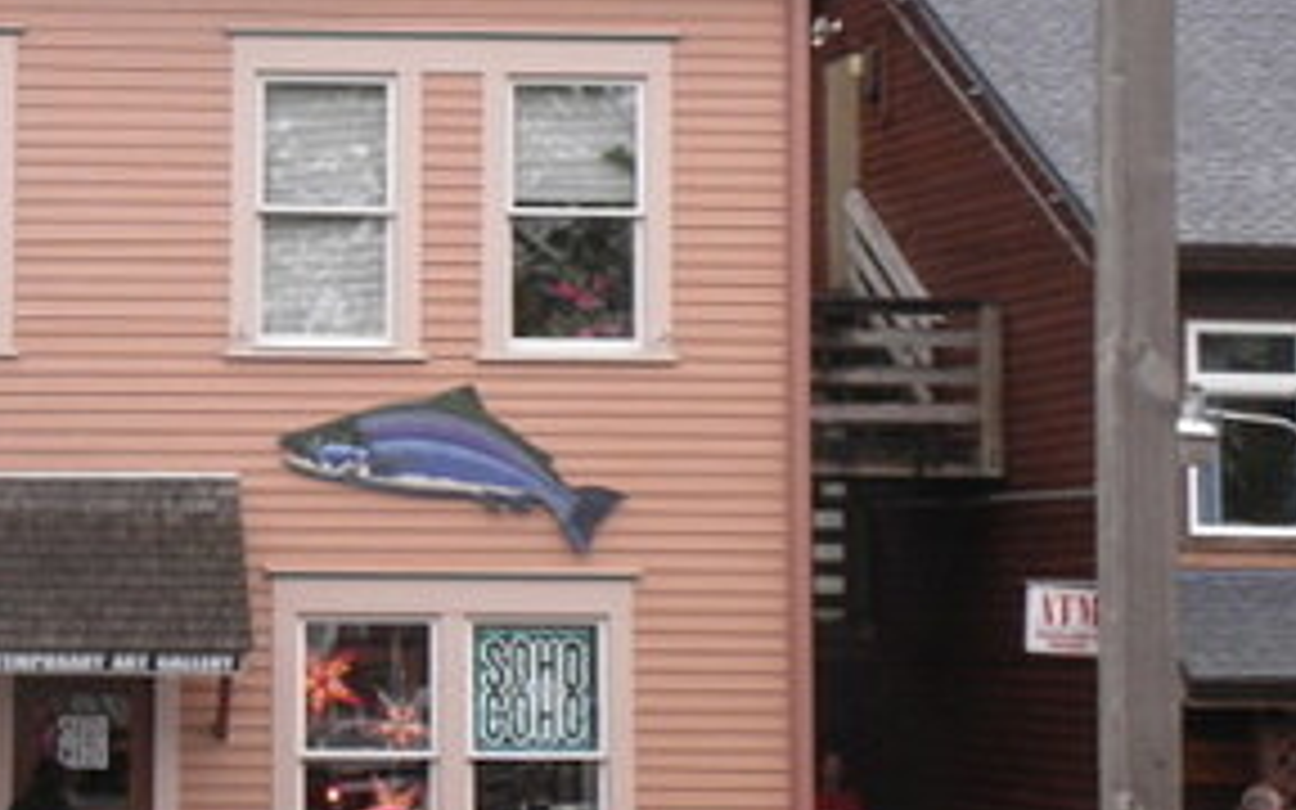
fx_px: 4415
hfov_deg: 16.5
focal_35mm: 125
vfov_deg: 10.5
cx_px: 162
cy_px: 230
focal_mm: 9.57
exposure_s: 1/80
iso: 100
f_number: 3.5
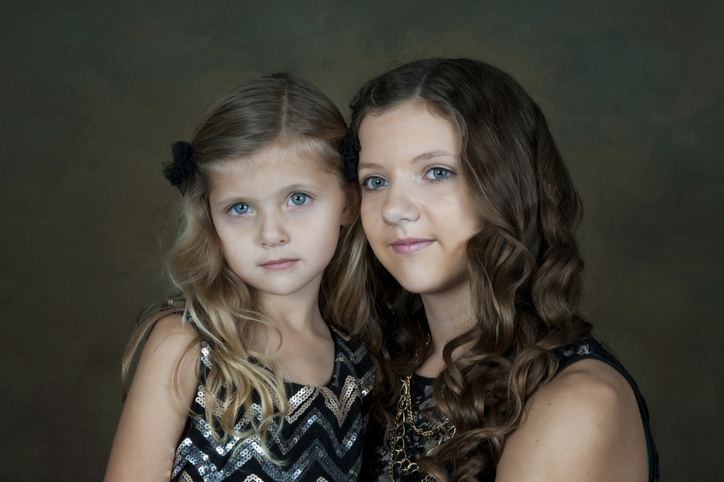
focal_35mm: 60
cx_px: 362
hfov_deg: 33.4
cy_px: 241
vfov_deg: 22.6
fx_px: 1207
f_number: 16
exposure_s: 1/60
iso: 160
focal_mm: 60
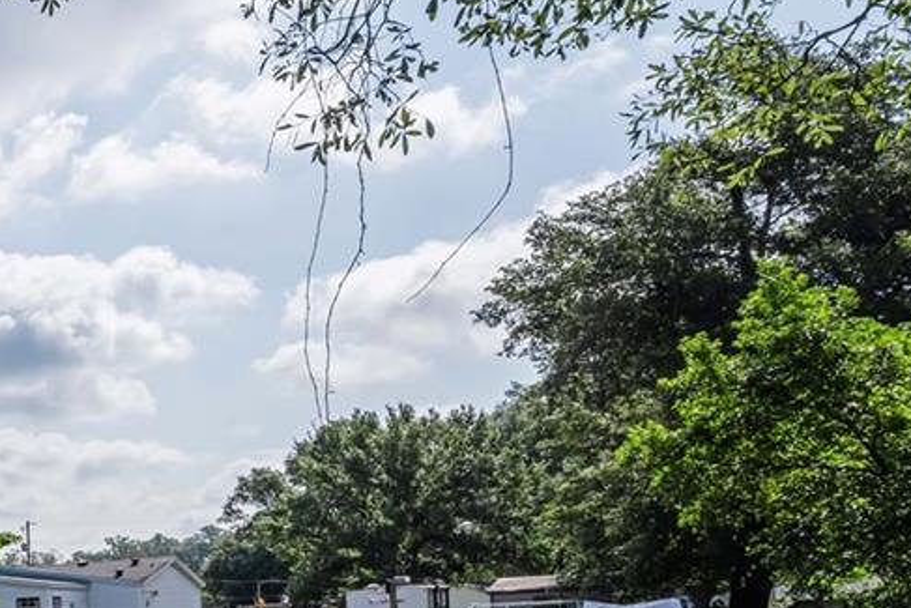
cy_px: 629
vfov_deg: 27.3
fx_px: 1164
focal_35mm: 46
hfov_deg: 28.9
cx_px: -423
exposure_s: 1/200
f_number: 14
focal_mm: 14
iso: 100
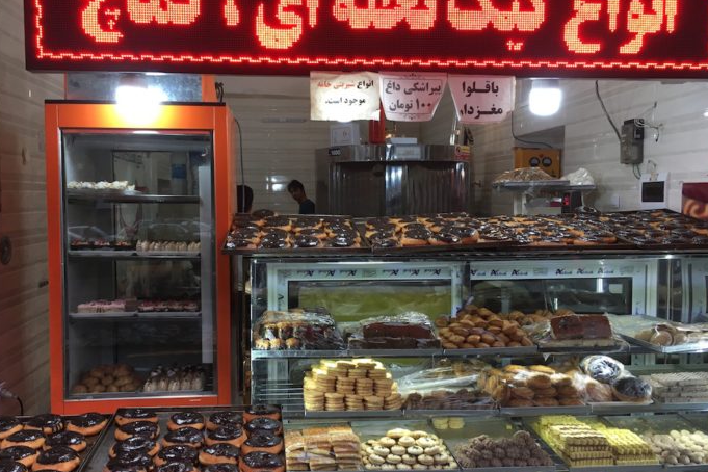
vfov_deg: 38.9
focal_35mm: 34
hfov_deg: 55.8
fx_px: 669
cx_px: 335
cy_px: 238
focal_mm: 4.15
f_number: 2.2
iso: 25
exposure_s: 1/33
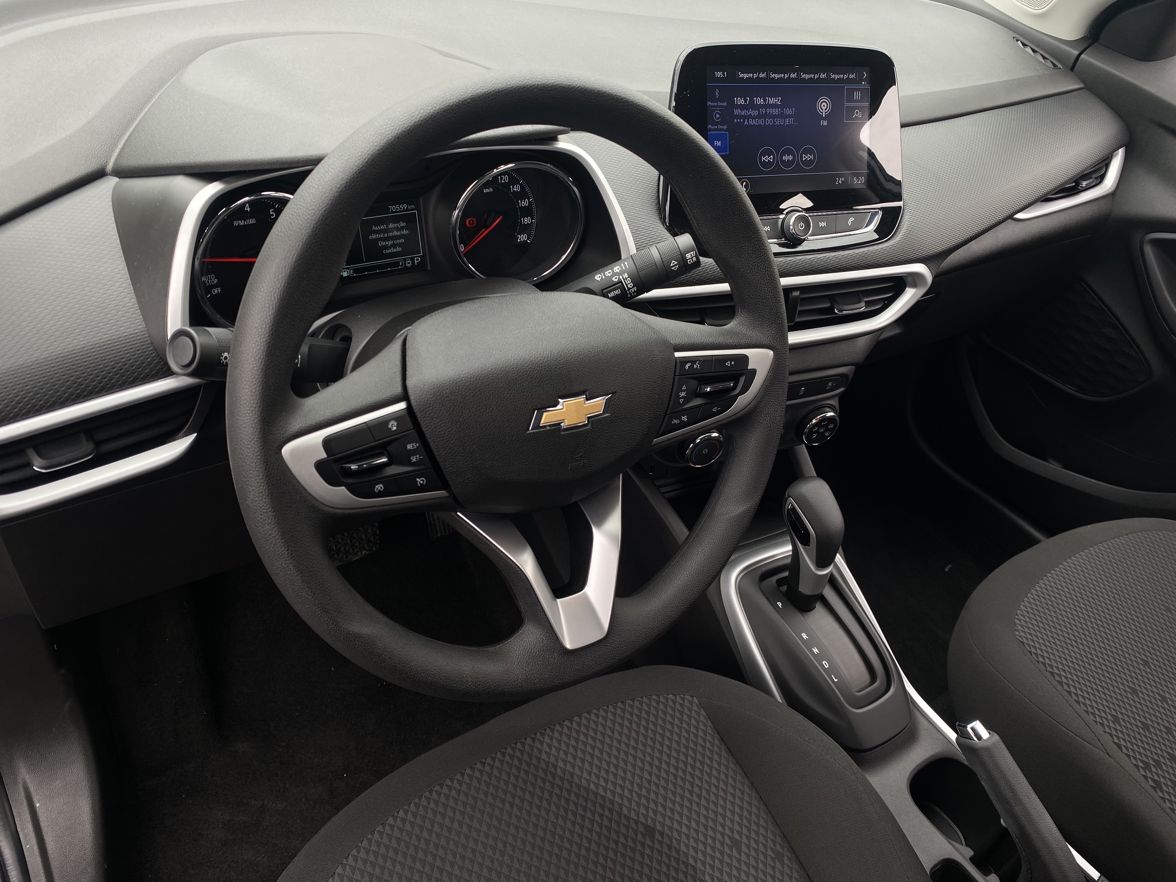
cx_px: 588
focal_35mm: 26
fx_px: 883
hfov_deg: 67.3
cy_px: 441
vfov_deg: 53.1
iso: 32
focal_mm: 4.25
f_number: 1.8
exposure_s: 1/222
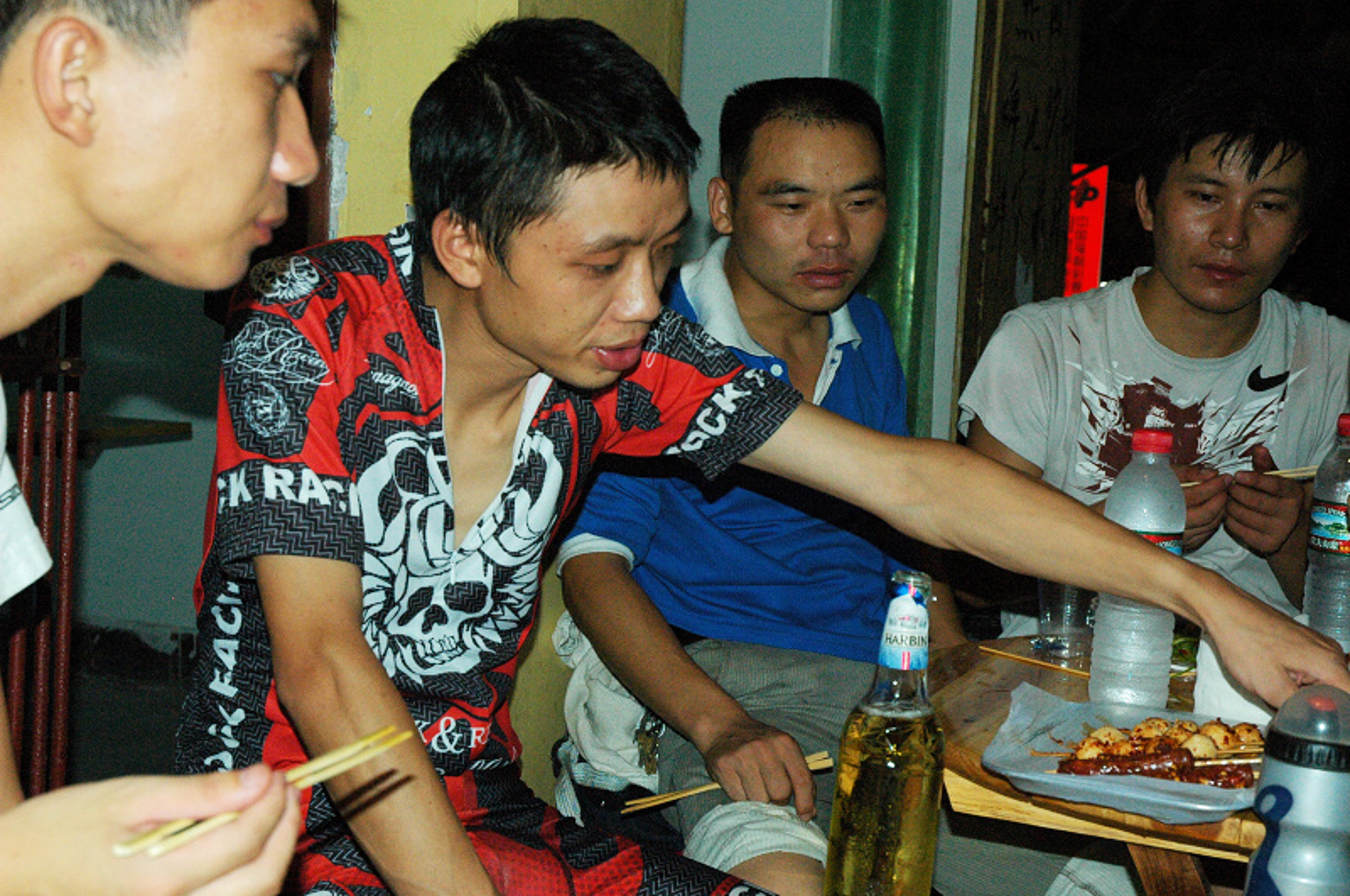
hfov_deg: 33.4
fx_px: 2247
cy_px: 448
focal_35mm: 60
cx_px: 675
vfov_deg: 22.6
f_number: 7.1
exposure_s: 1/250
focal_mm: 40
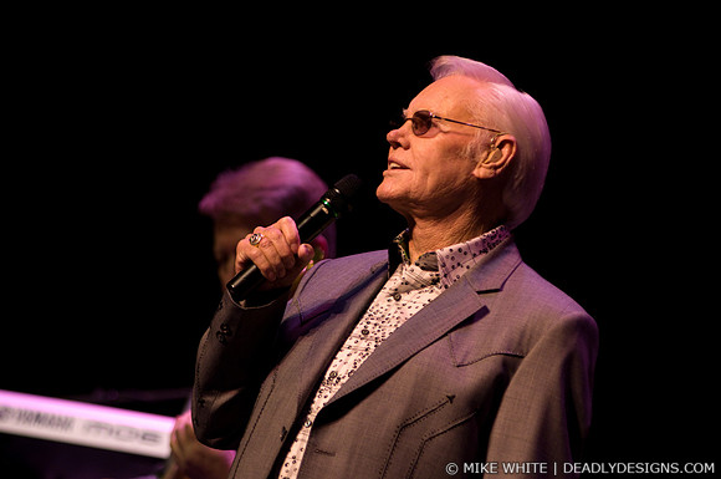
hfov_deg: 6.9
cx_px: 360
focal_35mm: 300
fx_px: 6000
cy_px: 240
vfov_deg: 4.6
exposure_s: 1/160
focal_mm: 200
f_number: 2.8
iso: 1000
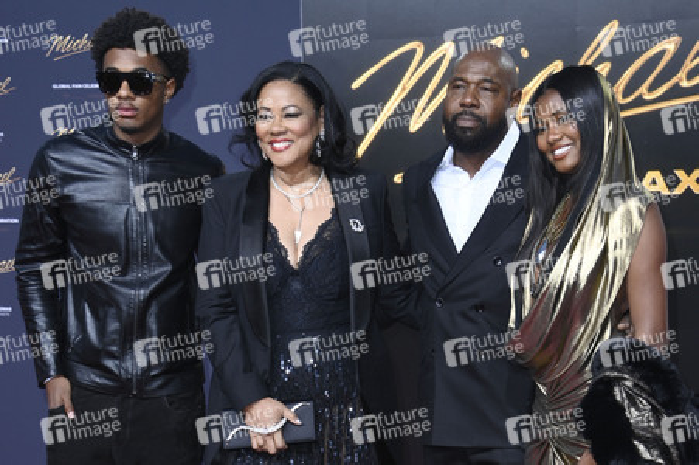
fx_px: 1358
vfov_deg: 19.4
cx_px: 350
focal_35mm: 70
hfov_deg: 28.9
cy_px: 232
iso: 400
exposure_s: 1/250
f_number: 5.6
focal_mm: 70
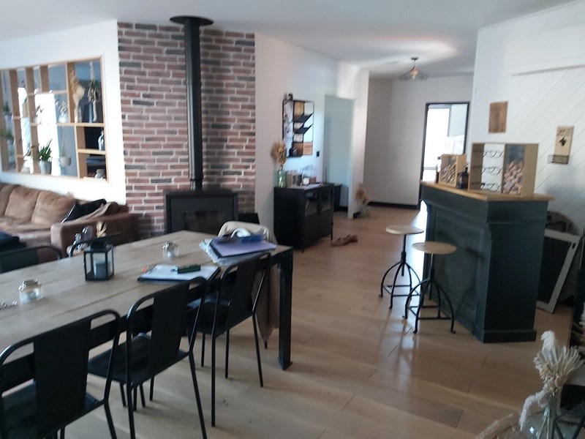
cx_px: 292
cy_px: 220
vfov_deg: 53.1
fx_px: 439
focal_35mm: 26
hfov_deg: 67.3
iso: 250
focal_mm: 3.92
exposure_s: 1/25
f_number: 1.7
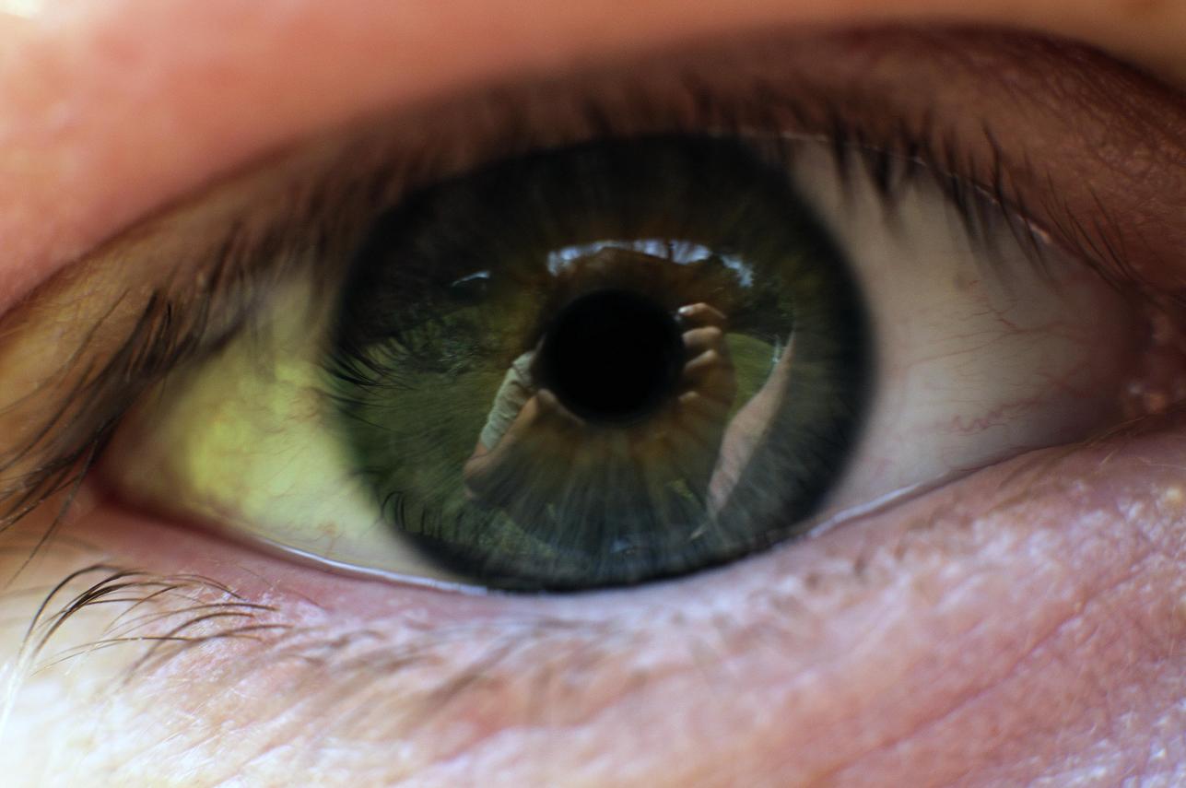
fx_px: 2468
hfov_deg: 27.0
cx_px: 593
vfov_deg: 18.1
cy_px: 394
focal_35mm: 75
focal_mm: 50
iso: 200
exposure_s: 1/125
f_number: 1.4
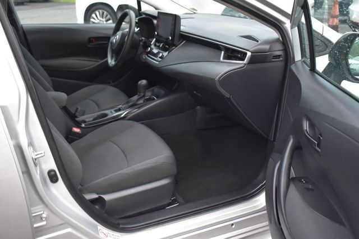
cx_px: 180
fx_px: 359
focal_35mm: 36
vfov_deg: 36.8
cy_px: 120
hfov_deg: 53.2
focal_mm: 24
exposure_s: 1/15
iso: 1600
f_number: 4
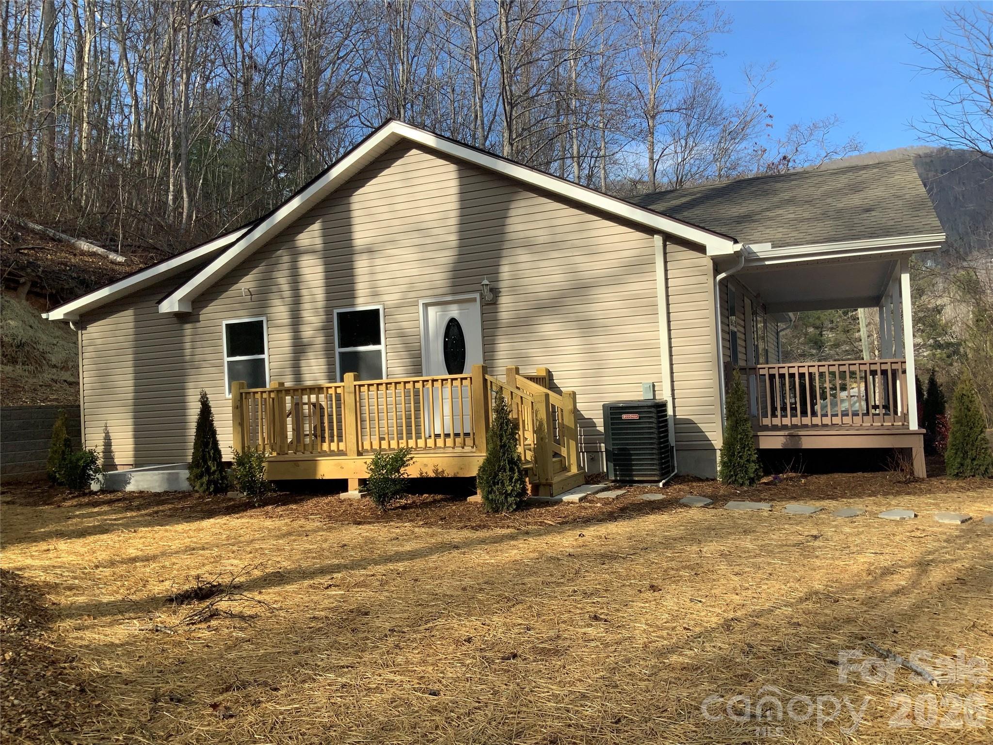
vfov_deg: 48.2
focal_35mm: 29
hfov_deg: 61.7
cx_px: 496
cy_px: 372
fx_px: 832
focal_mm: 3
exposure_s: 1/1168
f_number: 1.8
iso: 16
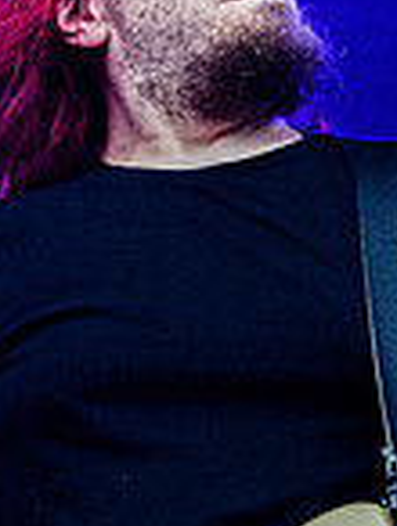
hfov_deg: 4.0
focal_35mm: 372
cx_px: 268
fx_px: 5672
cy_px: 304
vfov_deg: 5.3
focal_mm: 80
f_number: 4
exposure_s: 1/250
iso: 6400
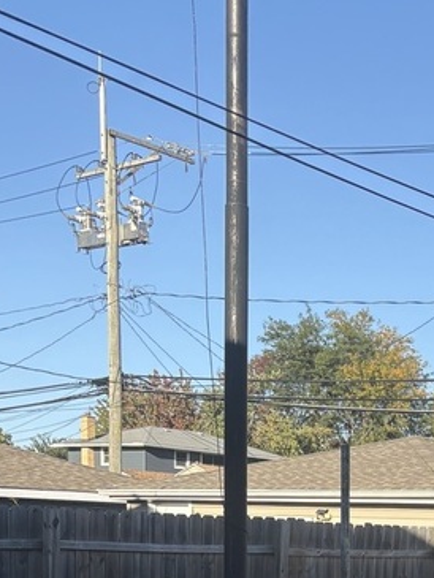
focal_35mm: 77
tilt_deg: -7.2
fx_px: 1286
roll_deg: -1.3
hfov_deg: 18.1
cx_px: 526
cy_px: 716
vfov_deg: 23.0
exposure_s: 1/2364
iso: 50
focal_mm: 5.96
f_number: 1.6
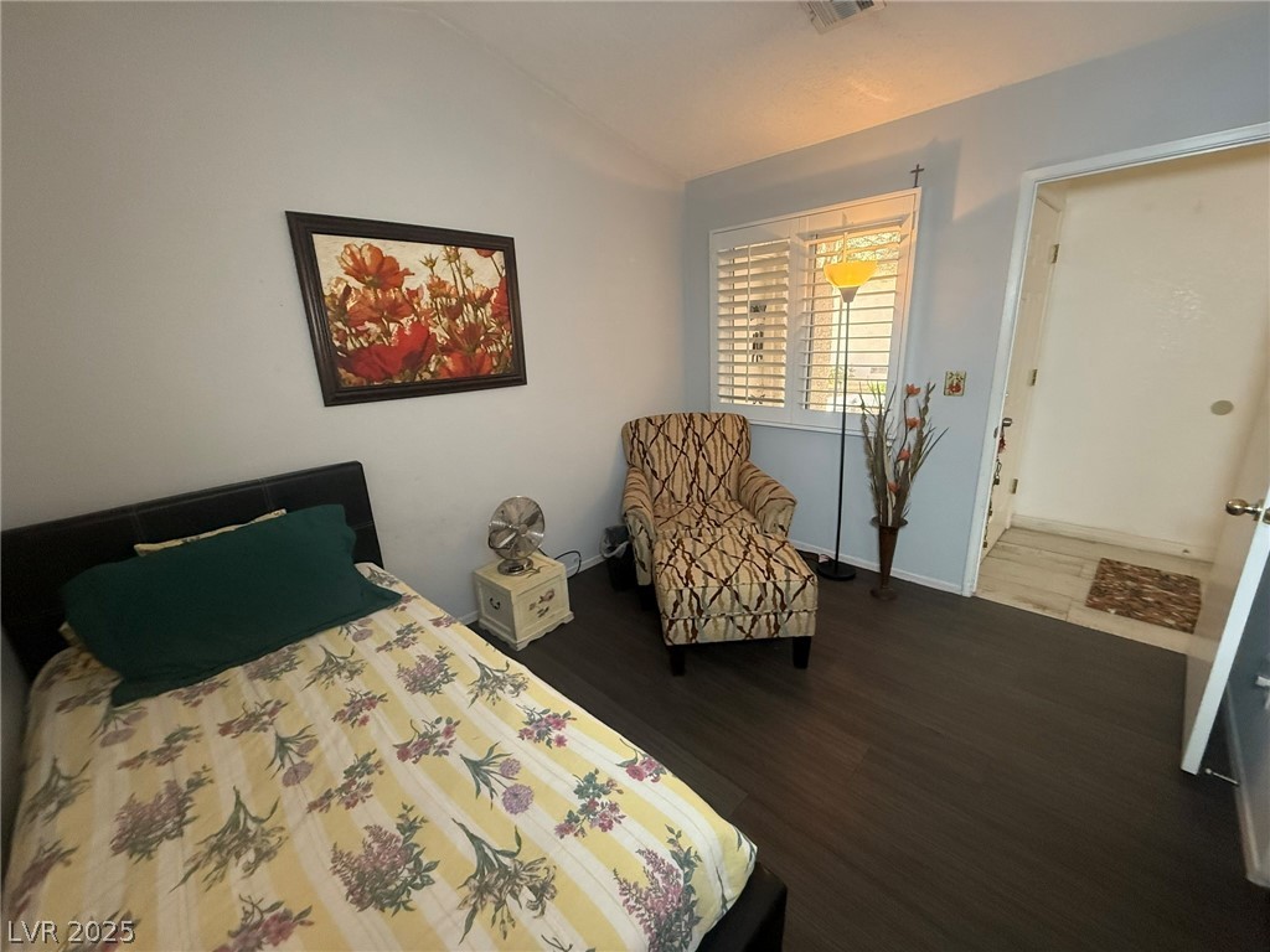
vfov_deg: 85.7
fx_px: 514
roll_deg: +3.4
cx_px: 635
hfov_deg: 102.1
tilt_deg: -14.9
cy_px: 476
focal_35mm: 14
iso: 640
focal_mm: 2.22
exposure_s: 1/120
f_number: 2.2
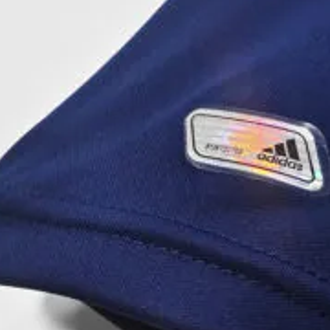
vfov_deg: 39.0
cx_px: 262
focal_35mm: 43
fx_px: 464
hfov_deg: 37.8
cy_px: 127
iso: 149
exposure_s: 1/100
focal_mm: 2.59
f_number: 2.2
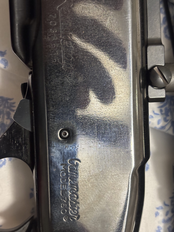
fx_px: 349
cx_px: 87
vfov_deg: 36.8
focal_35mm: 52
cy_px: 116
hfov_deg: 28.0
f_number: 1.6
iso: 400
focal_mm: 5.96
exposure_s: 1/30
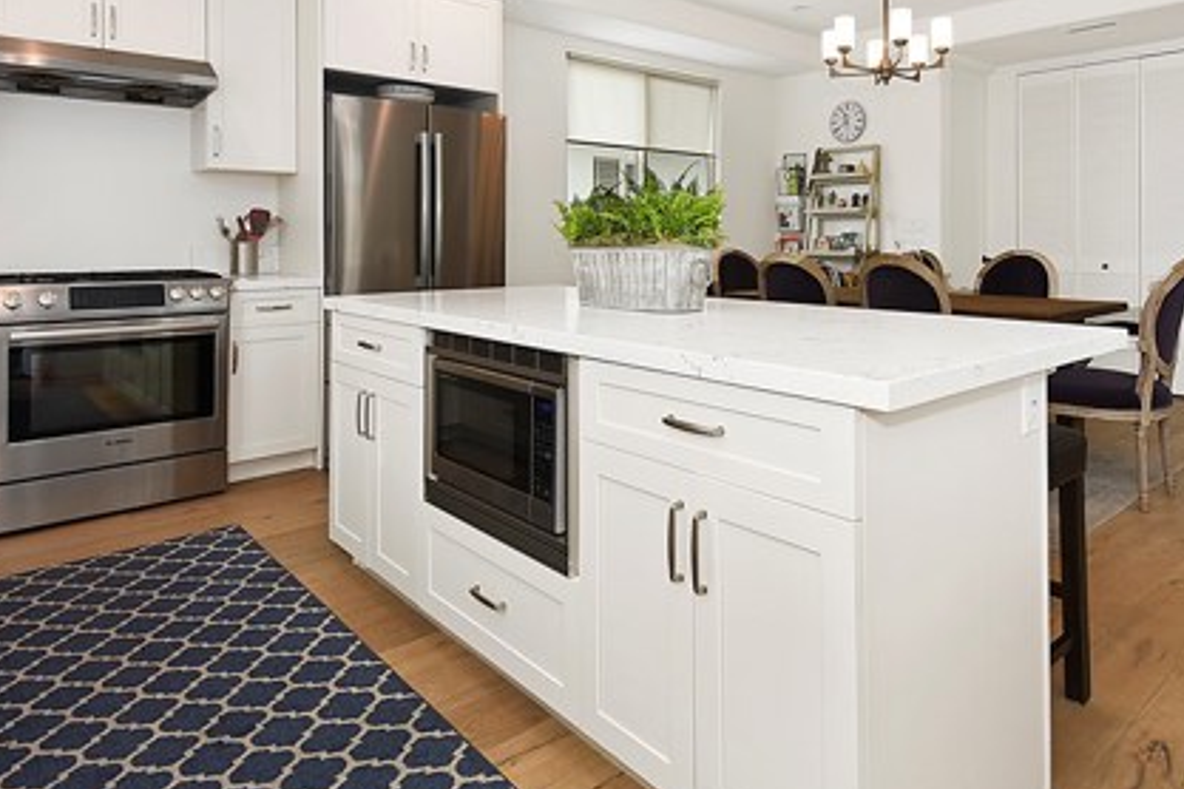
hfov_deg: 75.3
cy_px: 211
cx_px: 707
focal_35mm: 23
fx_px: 756
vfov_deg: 53.0
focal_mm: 10
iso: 320
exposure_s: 1/40
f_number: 8
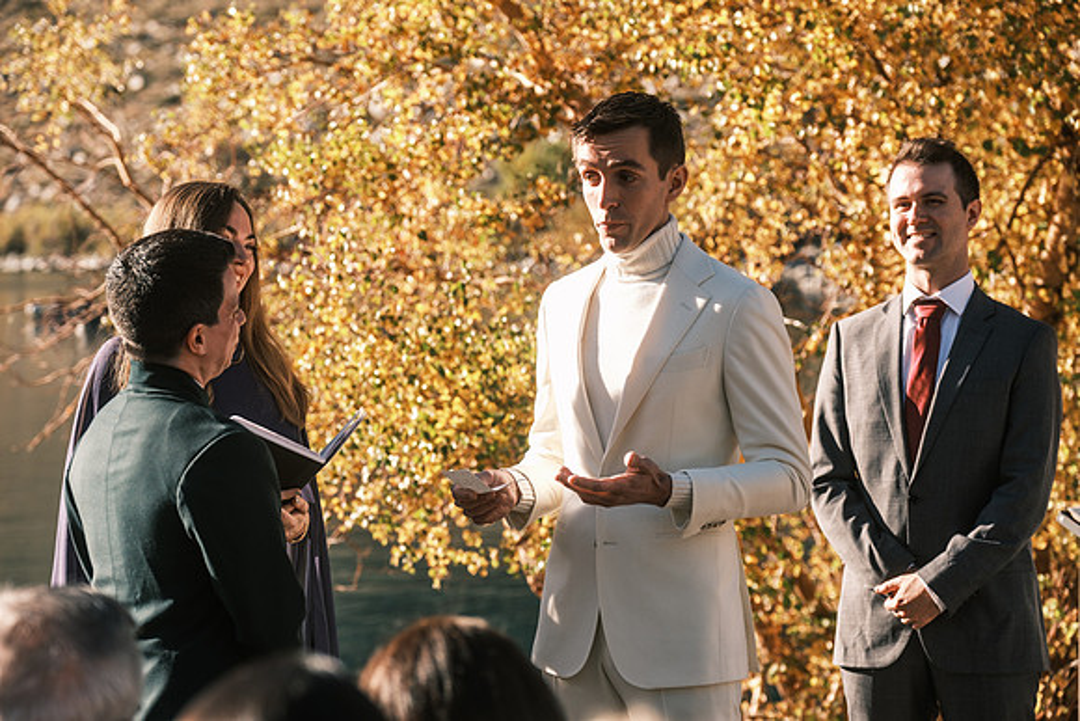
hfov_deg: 19.1
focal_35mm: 107
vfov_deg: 12.8
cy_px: 360
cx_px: 540
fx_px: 3211
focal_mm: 71.5
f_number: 3.6
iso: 200
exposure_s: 1/640
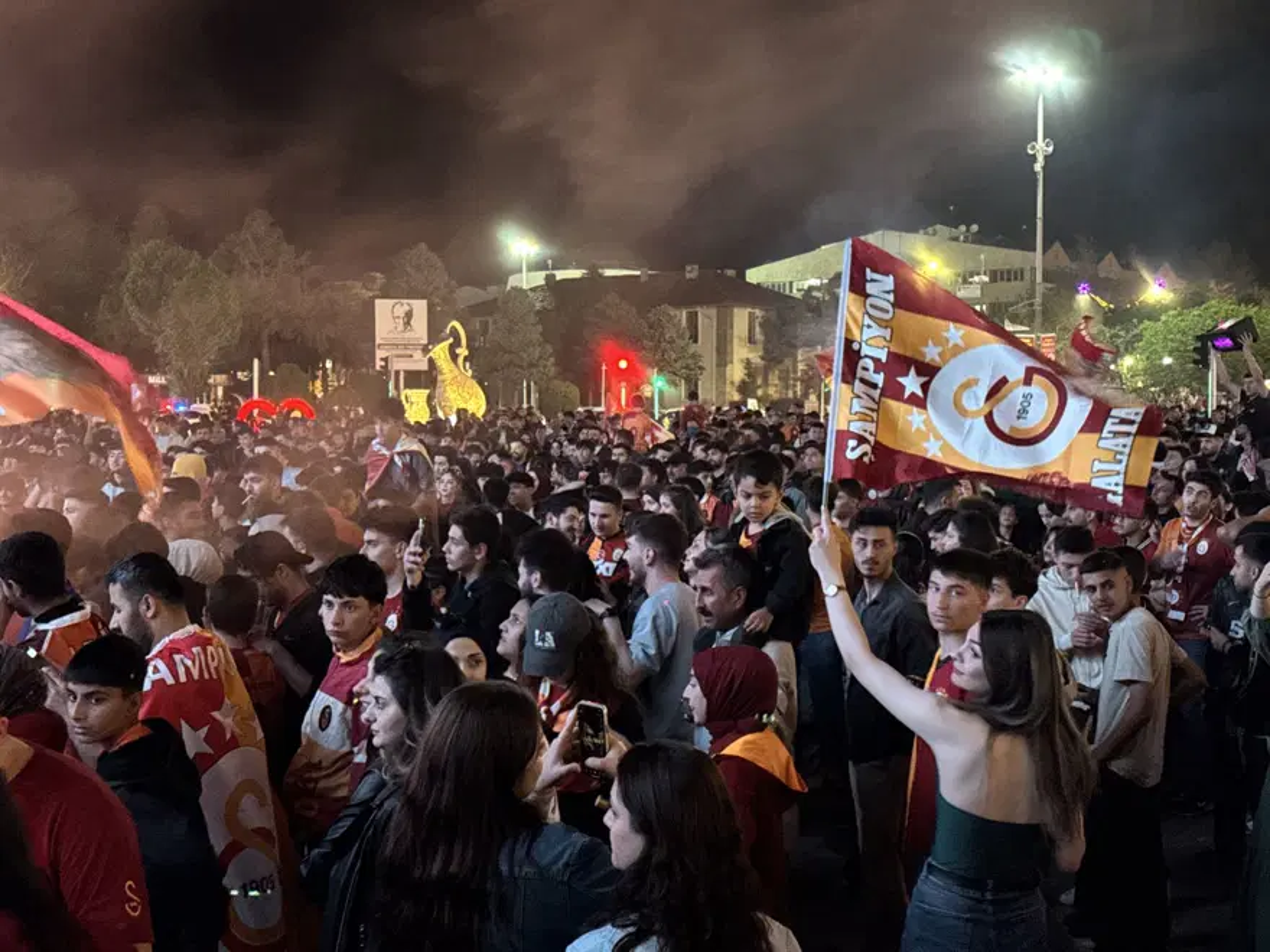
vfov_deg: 30.3
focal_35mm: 48
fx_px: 1761
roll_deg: -0.5
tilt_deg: -2.2
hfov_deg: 39.7
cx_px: 635
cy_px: 476
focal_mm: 6.76
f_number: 1.78
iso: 640
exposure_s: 1/20
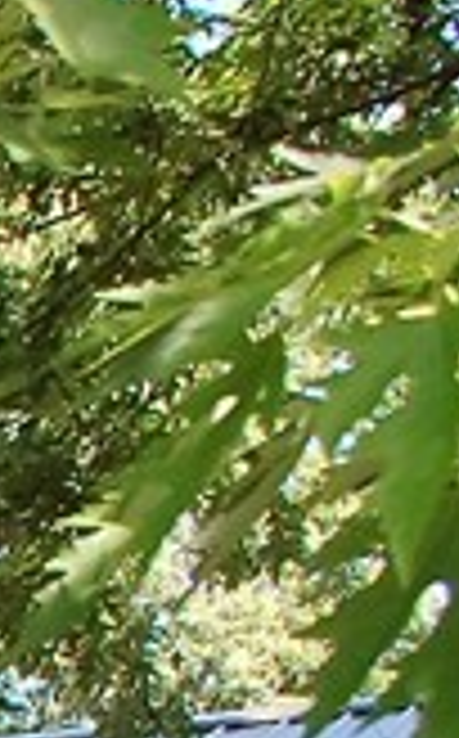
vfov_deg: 9.9
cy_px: 1269
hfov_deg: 5.3
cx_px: -1676
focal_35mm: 203
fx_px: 4077
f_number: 8
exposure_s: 1/100
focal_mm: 20
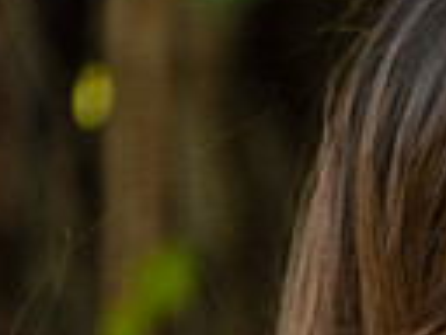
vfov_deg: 3.2
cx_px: 965
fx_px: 5888
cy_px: 623
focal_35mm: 457
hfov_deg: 4.3
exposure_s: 1/250
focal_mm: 70
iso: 560
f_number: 4.5
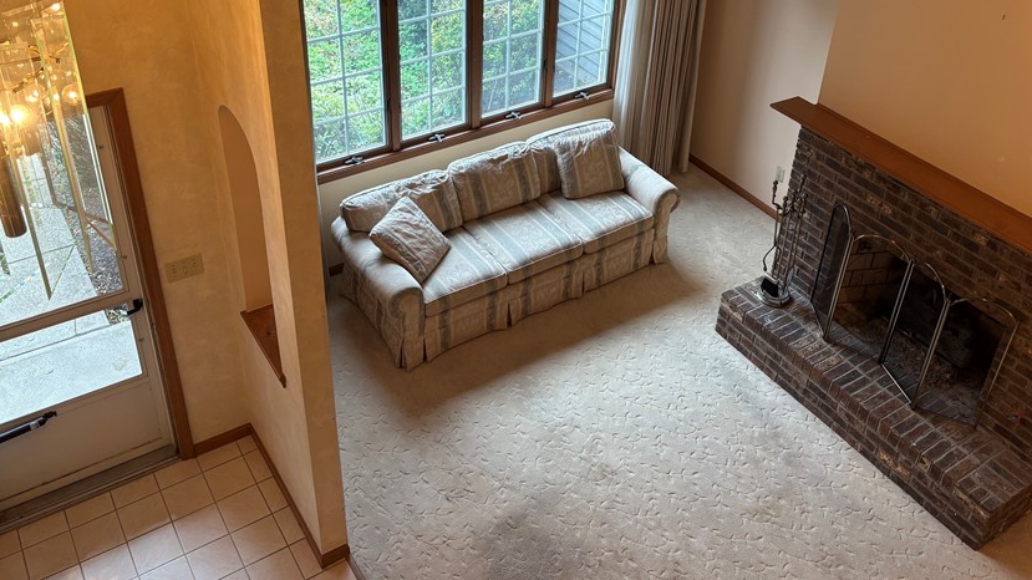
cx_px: 514
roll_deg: -1.6
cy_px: 142
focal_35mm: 35
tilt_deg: -29.9
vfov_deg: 33.0
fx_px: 958
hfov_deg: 56.6
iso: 80
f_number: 1.6
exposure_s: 1/60
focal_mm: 5.96
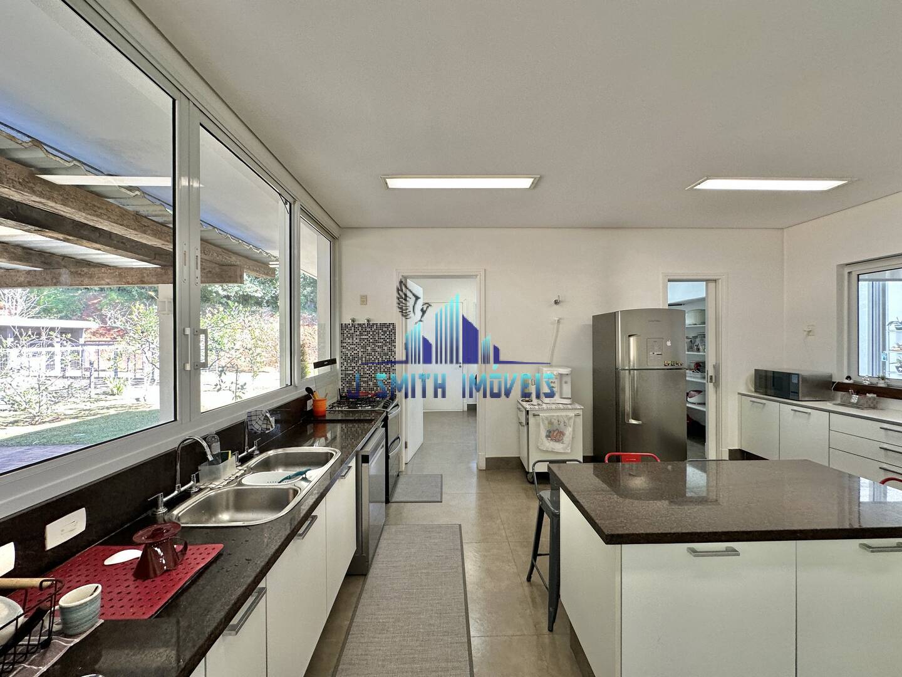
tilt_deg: +0.3
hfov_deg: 102.1
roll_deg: +0.2
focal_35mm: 14
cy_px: 338
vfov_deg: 85.7
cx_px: 451
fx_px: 365
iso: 125
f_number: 2.2
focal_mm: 2.22
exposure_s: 1/120
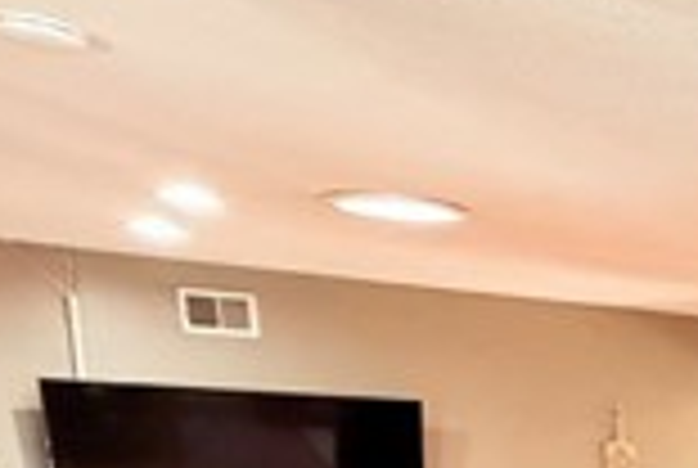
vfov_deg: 19.5
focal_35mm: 60
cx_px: 1054
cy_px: 724
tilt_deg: -12.2
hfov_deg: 25.1
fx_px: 1166
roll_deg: -1.9
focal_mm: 2.22
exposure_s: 1/60
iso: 640
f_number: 2.2
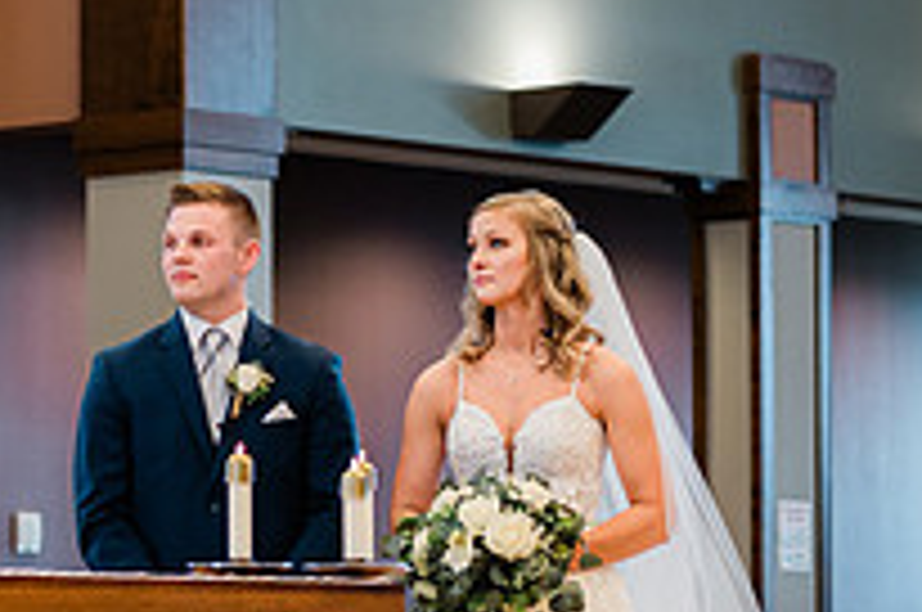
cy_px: 603
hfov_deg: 10.1
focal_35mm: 203
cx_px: 95
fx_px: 5191
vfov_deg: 6.7
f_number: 2.8
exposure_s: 1/250
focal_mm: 70
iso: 1600
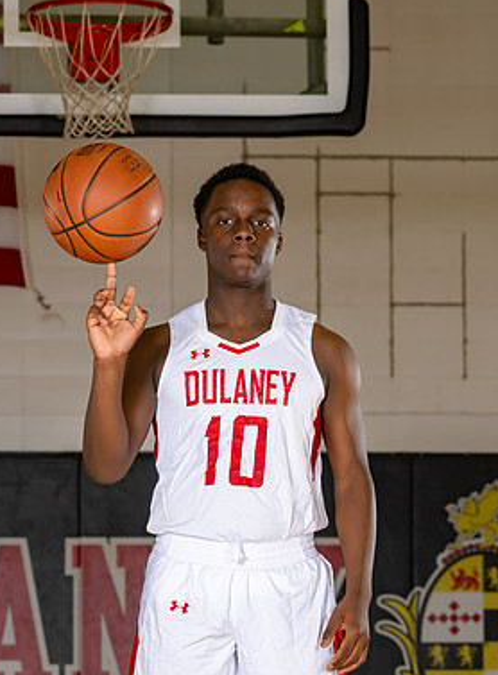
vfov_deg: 12.0
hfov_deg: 8.8
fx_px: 3219
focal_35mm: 166
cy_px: 387
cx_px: 208
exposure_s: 1/125
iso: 400
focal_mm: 83
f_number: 5.6
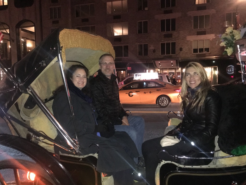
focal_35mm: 29
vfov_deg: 48.2
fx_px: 206
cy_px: 92
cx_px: 123
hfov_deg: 61.7
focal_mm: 4.15
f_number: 2.2
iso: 640
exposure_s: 1/16
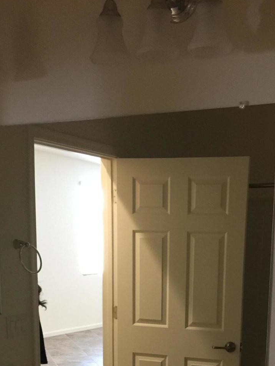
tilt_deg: -10.5
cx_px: 153
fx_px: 646
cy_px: 374
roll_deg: +0.7
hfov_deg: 24.0
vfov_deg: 29.4
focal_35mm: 61
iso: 125
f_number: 2.2
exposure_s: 1/15
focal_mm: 4.15
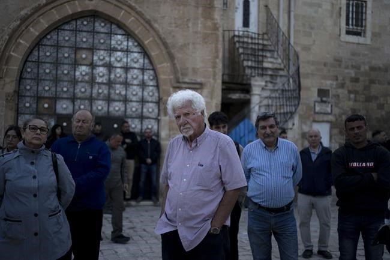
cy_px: 130
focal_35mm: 35
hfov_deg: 54.4
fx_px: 379
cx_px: 195
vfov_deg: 37.8
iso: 400
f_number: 1.8
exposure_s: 1/2000
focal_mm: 35
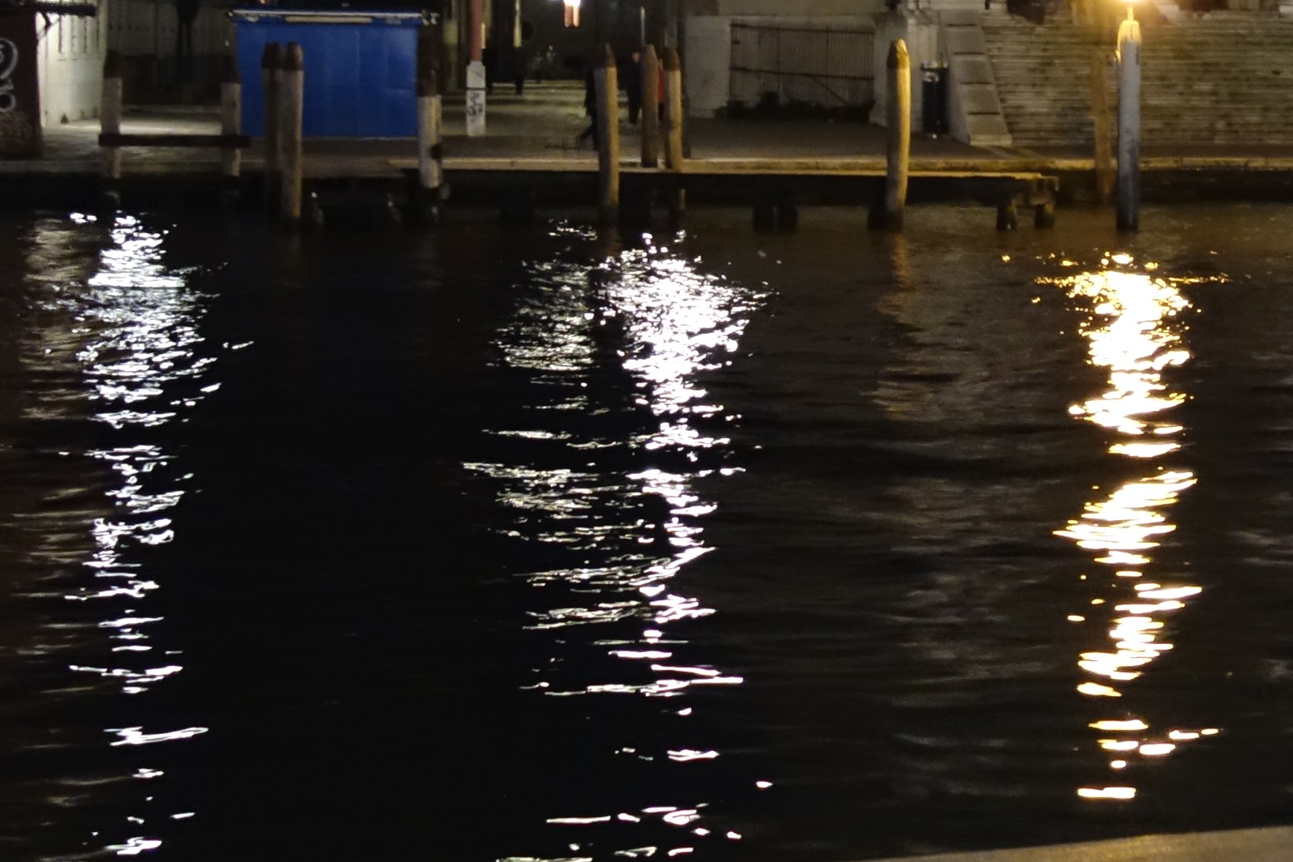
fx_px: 3448
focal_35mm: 96
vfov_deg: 14.1
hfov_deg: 20.7
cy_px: 22
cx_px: 1197
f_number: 1.8
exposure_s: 1/8
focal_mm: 10.4
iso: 800
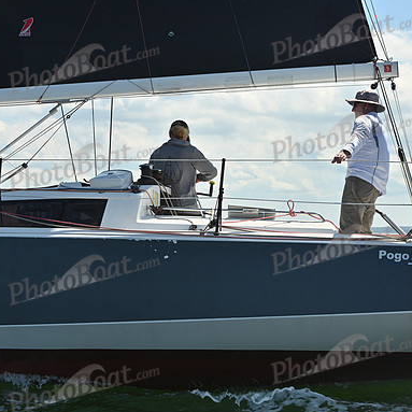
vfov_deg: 19.3
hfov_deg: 19.3
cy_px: 206
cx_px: 216
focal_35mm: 90
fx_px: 1212
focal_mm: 70
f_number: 8
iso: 250
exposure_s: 1/1250
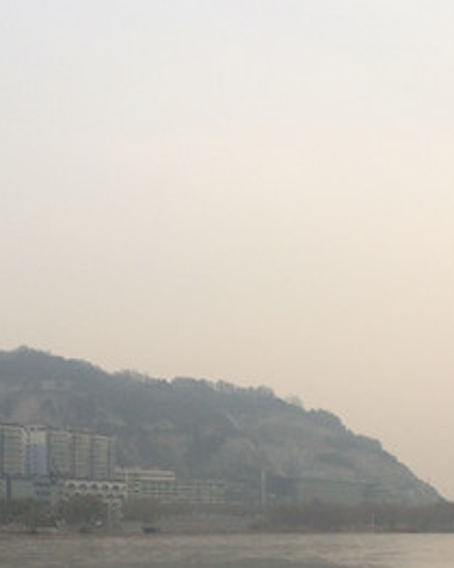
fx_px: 1160
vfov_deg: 26.9
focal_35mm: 69
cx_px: 244
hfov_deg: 22.1
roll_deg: +1.8
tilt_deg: +2.4
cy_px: 477
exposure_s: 1/1026
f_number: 2.2
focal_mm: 4.15
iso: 32
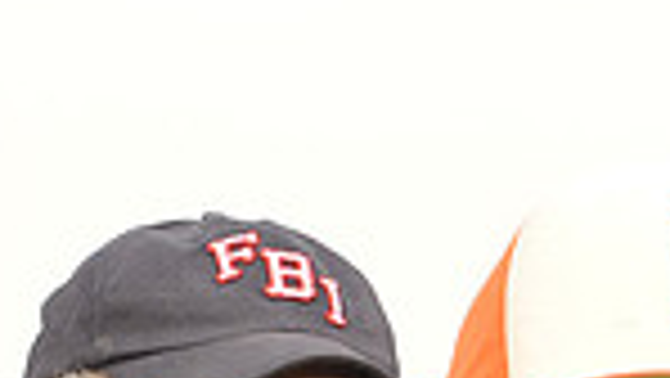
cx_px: 387
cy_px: 806
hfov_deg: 7.5
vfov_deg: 4.2
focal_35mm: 286
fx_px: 5084
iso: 400
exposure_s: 1/250
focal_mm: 70
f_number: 8
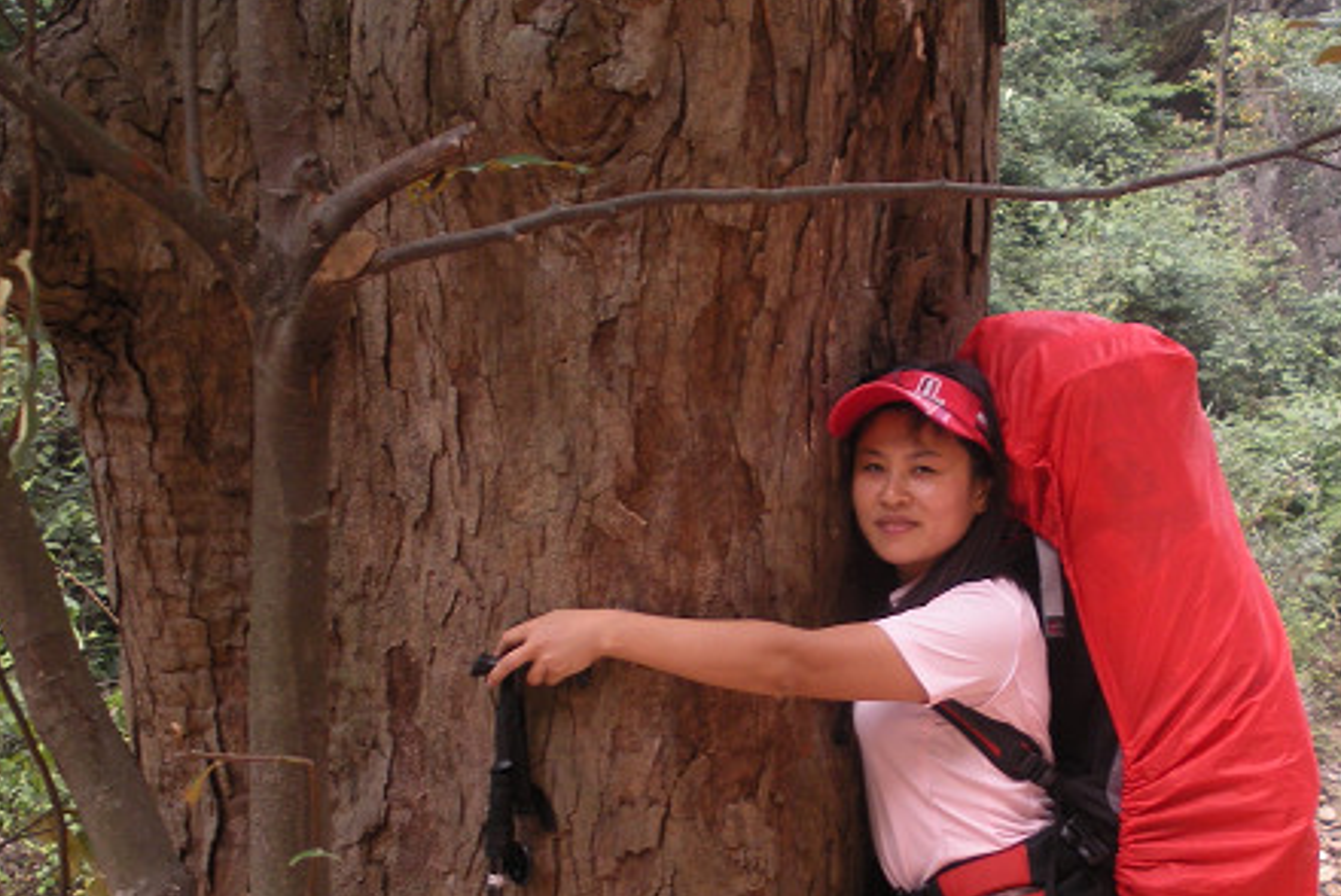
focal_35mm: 68
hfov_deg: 29.4
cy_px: 771
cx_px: 917
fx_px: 2535
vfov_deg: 19.7
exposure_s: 1/61.4
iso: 64
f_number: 3.5
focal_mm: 6.3
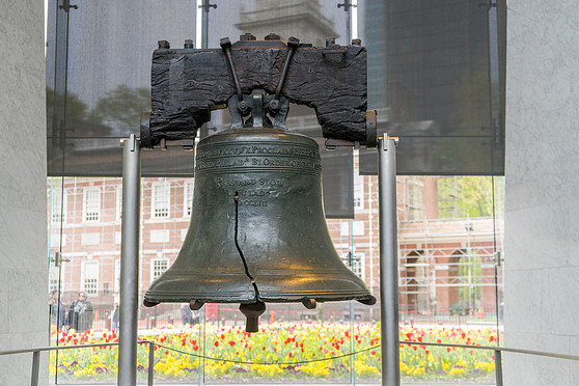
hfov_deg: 37.5
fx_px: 852
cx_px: 285
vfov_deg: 25.5
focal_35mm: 53
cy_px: 190
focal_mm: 51
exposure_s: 1/125
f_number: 4.5
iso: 160
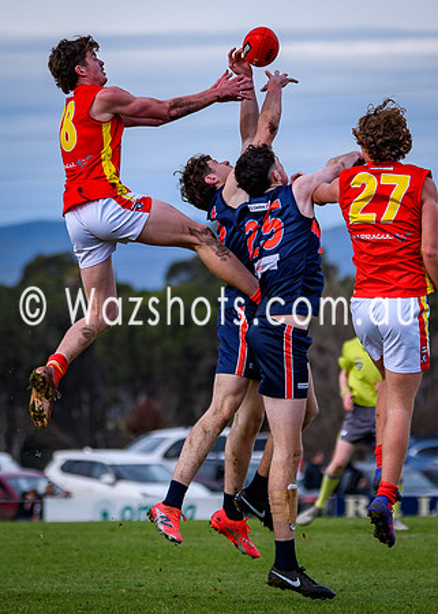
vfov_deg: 5.0
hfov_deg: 3.6
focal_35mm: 404
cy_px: 220
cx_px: 244
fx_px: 7038
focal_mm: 125
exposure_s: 1/1600
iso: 110
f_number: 2.8
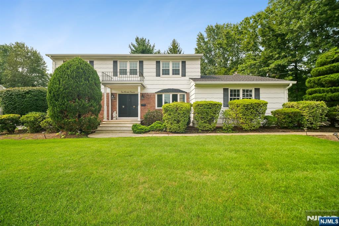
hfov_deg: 73.8
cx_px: 170
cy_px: 113
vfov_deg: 53.1
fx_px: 226
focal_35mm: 24
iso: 640
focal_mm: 24
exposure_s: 1/800
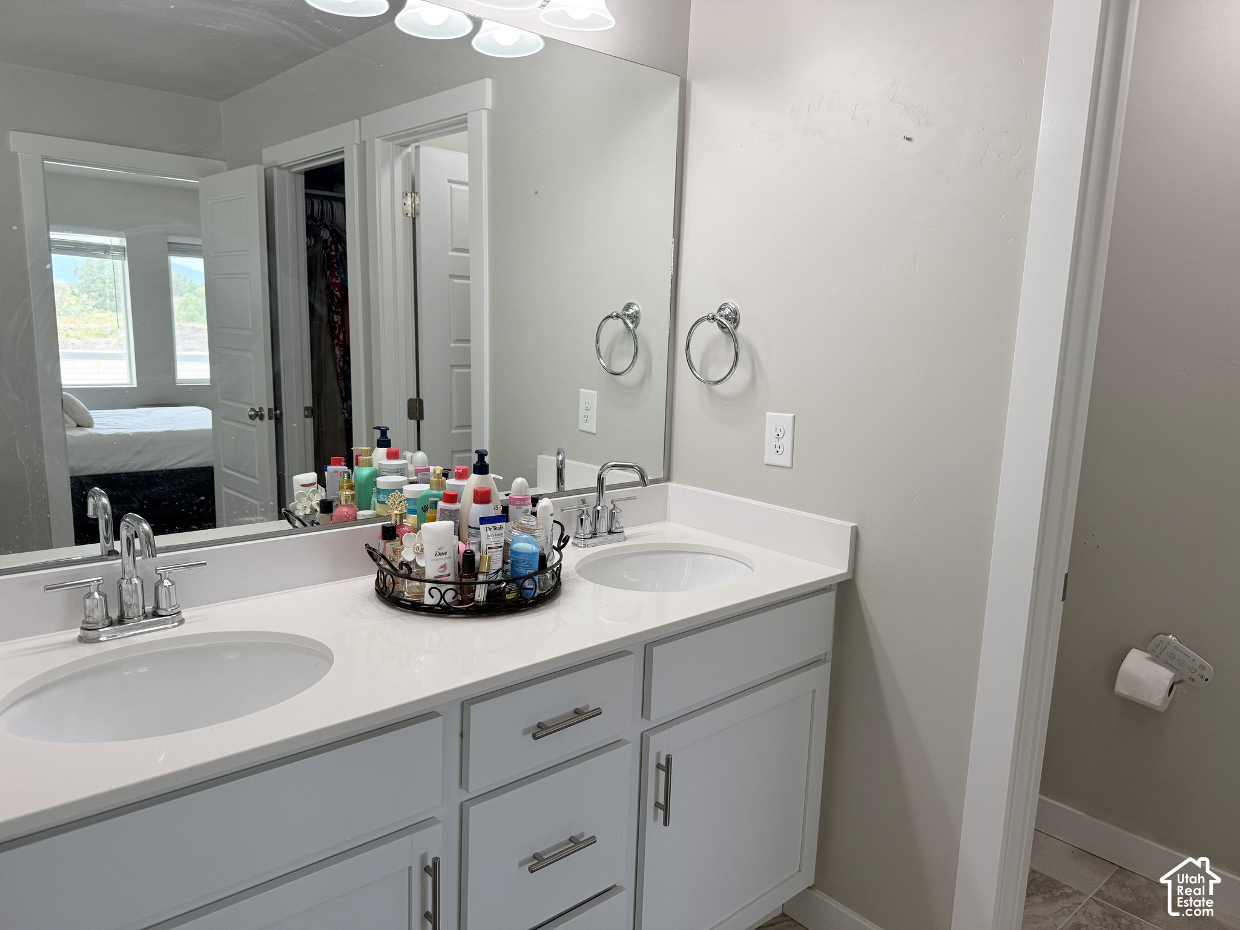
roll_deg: -1.7
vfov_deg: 56.8
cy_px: 465
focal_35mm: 24
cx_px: 620
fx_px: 860
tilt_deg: -9.7
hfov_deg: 71.6
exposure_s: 1/235
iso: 125
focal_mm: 6.76
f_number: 1.78
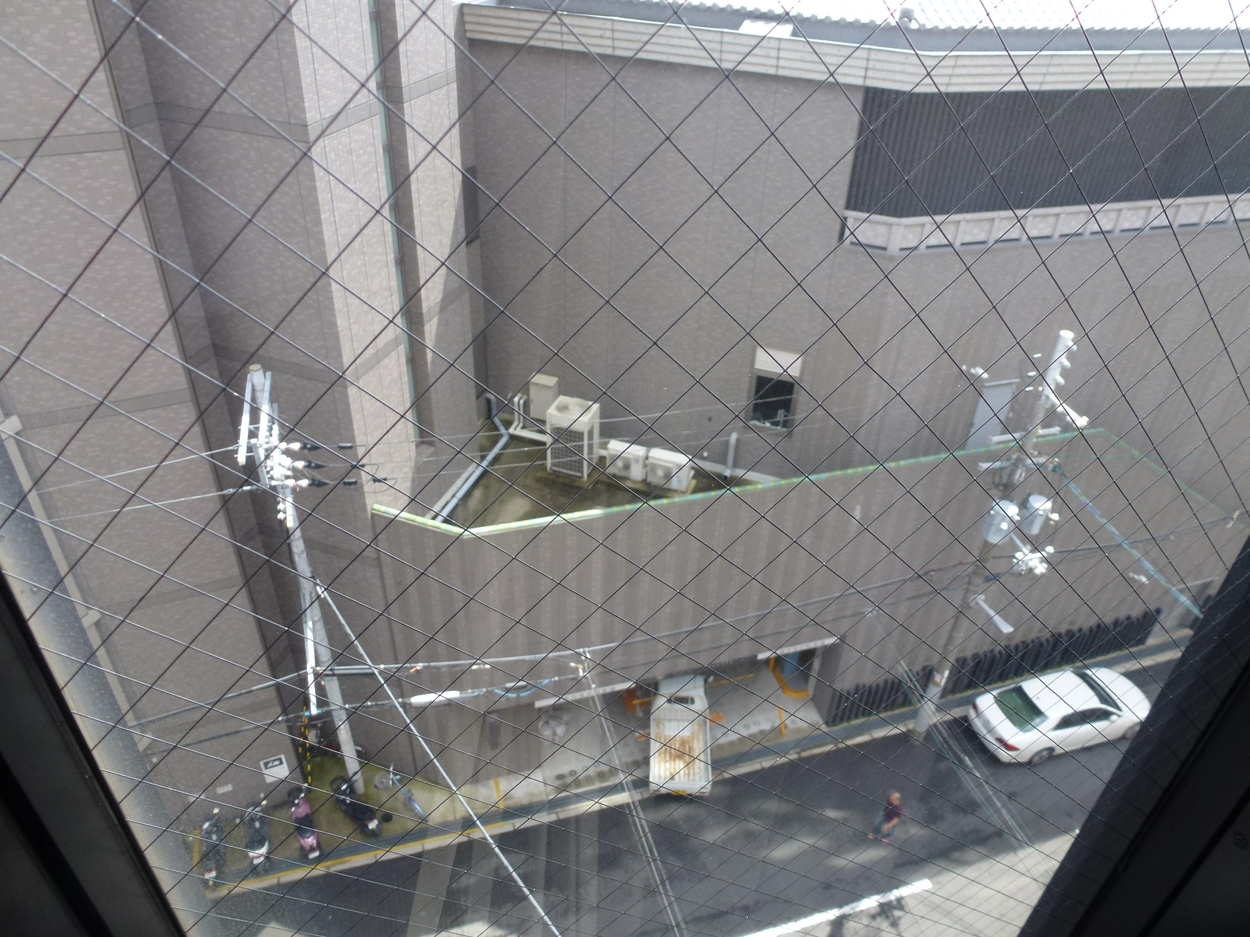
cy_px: 468
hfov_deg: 71.6
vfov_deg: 56.8
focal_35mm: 24
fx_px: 867
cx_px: 625
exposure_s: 1/125
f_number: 3.5
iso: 100
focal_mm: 4.3
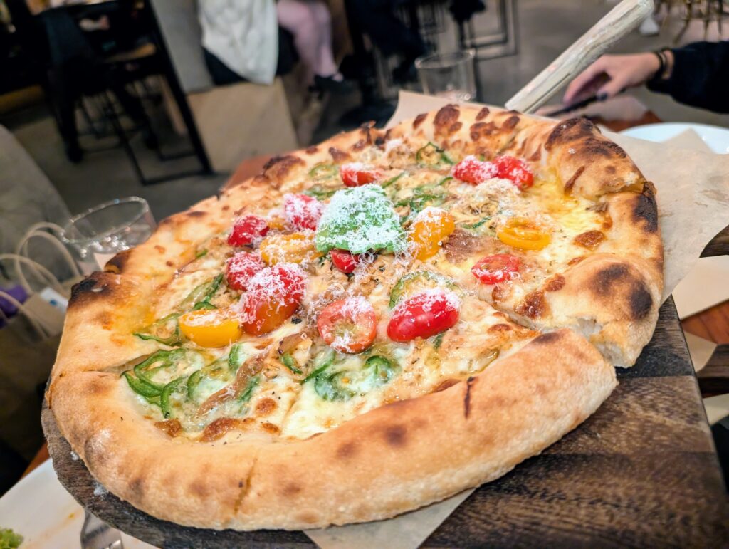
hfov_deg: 71.5
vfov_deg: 56.9
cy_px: 274
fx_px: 506
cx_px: 364
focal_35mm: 24
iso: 3118
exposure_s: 1/60
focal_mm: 6.9
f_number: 1.68
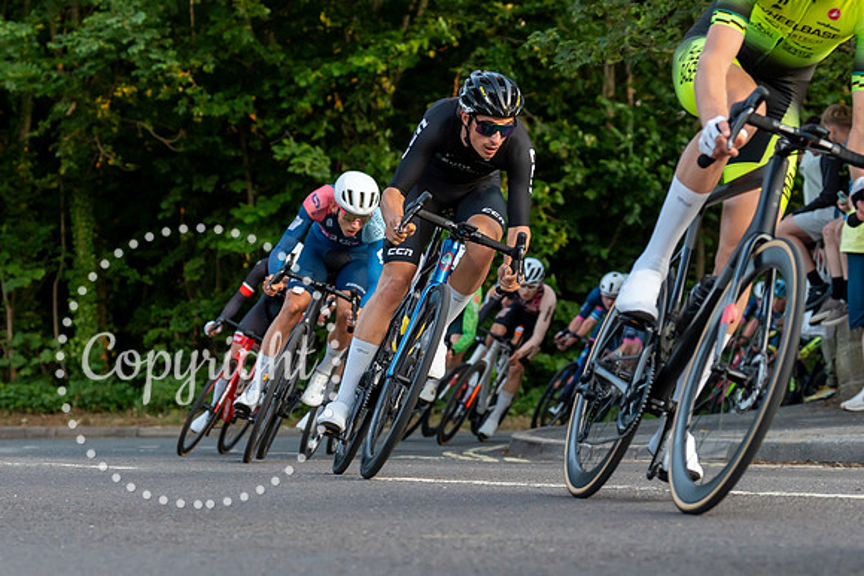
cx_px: 430
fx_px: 2920
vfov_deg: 11.3
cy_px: 361
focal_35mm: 122
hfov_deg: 16.8
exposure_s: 1/800
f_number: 3.5
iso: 1000
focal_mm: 70
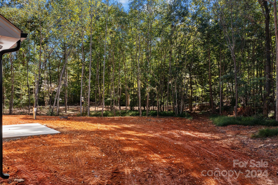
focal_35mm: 28
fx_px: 216
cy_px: 92
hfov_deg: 65.5
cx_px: 139
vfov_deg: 46.4
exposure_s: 1/200
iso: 100
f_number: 5
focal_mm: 10.26
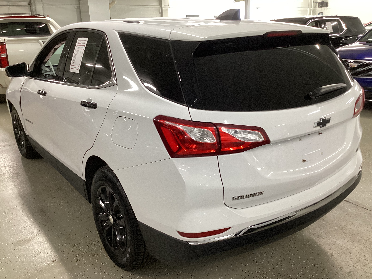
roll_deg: +1.0
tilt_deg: -18.6
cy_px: 139
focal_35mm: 32
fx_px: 344
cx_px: 188
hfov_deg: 56.8
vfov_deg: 44.2
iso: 160
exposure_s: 1/50
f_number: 2.4
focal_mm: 3.3
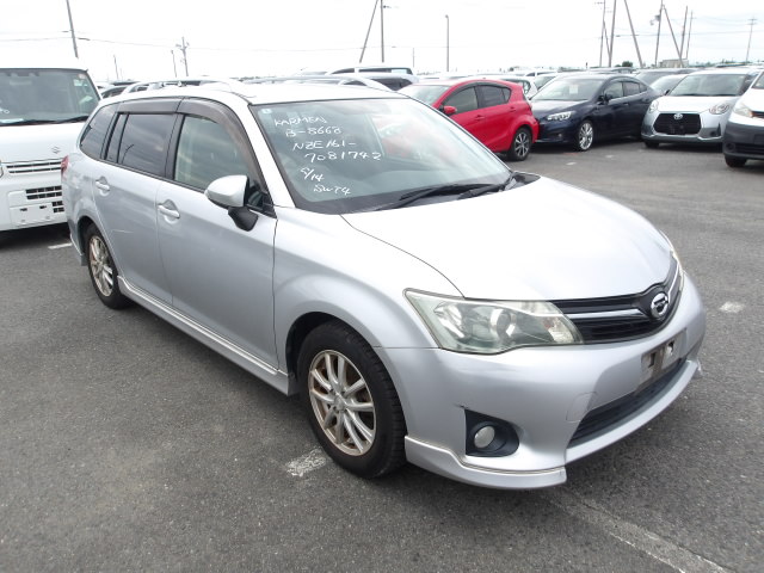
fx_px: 596
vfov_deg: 51.4
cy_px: 286
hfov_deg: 65.3
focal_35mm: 27
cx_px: 382
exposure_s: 1/60
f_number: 10.4
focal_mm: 4.9
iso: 100
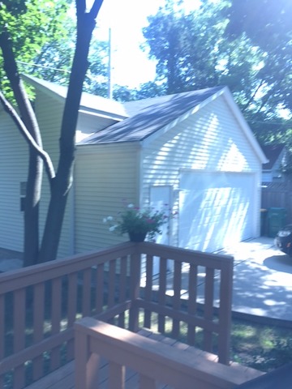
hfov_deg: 48.2
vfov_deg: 61.7
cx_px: 146
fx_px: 326
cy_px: 194
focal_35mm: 29
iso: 32
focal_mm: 4.15
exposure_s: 1/169
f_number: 2.2
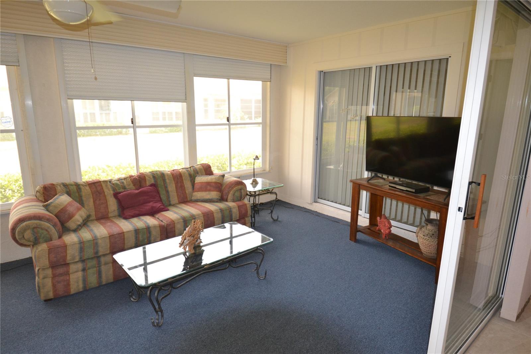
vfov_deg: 59.5
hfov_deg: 81.2
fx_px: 310
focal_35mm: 21
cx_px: 266
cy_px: 177
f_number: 4
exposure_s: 1/60
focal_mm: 14
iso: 1000
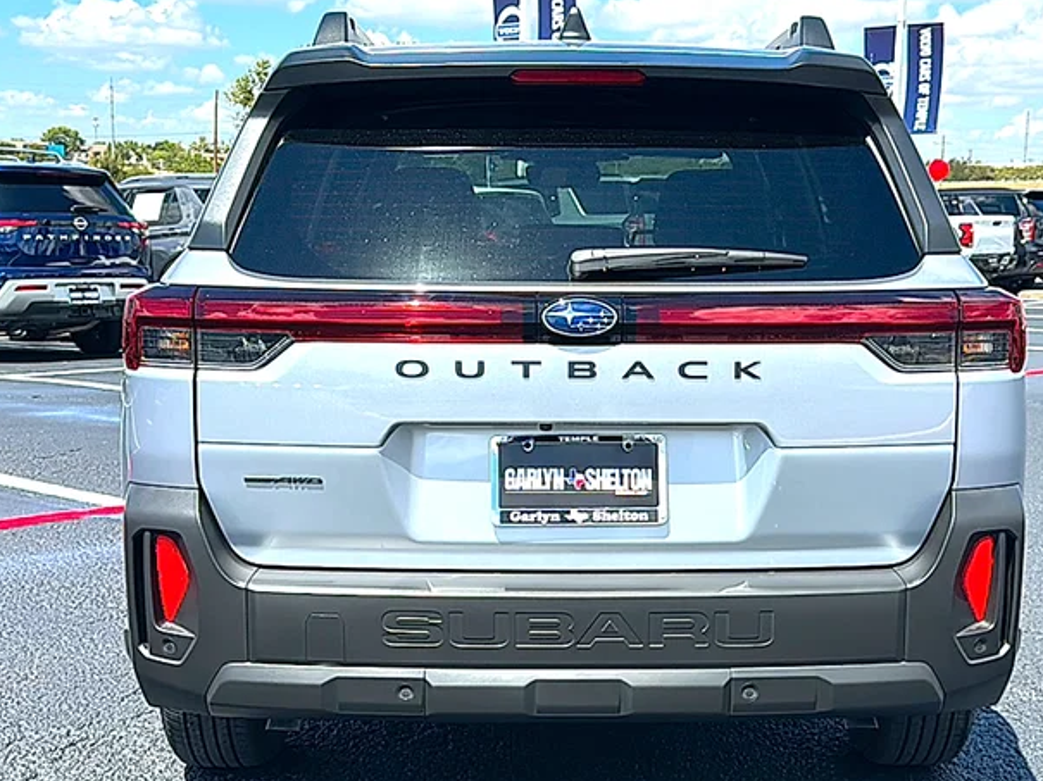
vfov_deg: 32.8
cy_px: 416
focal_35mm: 44
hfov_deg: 42.9
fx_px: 1325
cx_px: 591
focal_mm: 6.86
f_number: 1.78
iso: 80
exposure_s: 1/2985
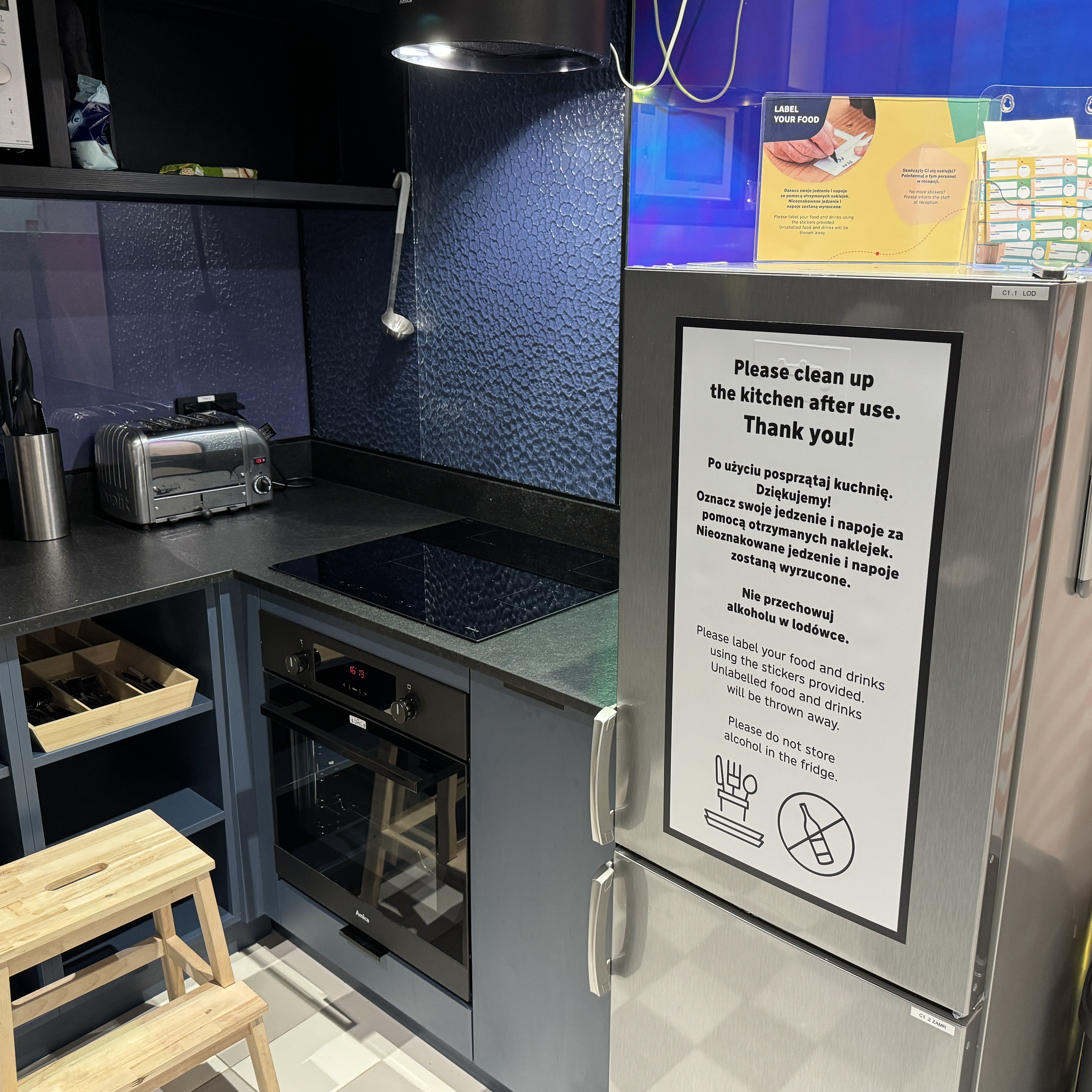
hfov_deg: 55.4
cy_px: 541
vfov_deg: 55.6
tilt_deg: -15.7
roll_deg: -1.5
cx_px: 619
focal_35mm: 29
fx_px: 1035
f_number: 1.78
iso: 250
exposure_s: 1/50
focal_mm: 6.86
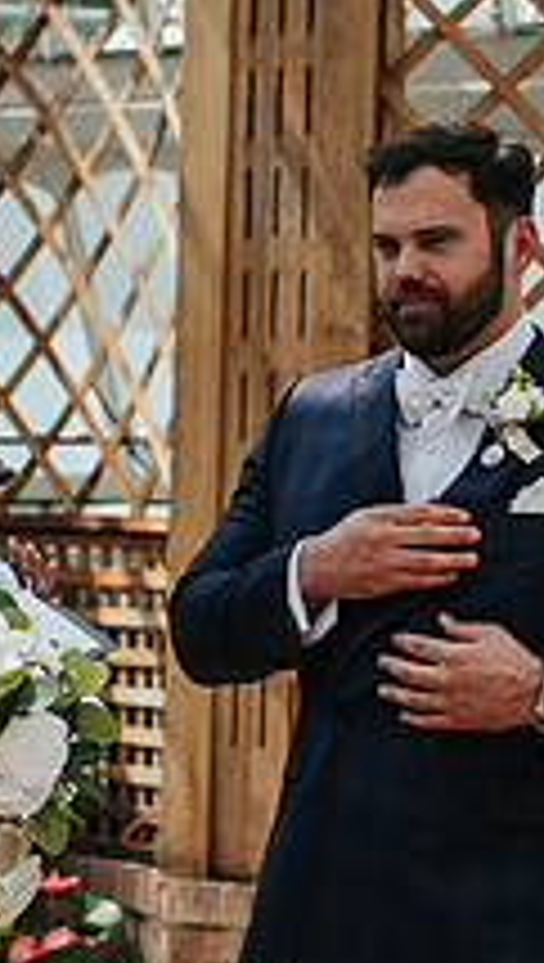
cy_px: 421
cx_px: 622
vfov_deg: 12.9
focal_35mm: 166
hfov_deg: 7.3
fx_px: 4240
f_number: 3.5
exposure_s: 1/1000
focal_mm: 50
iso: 110
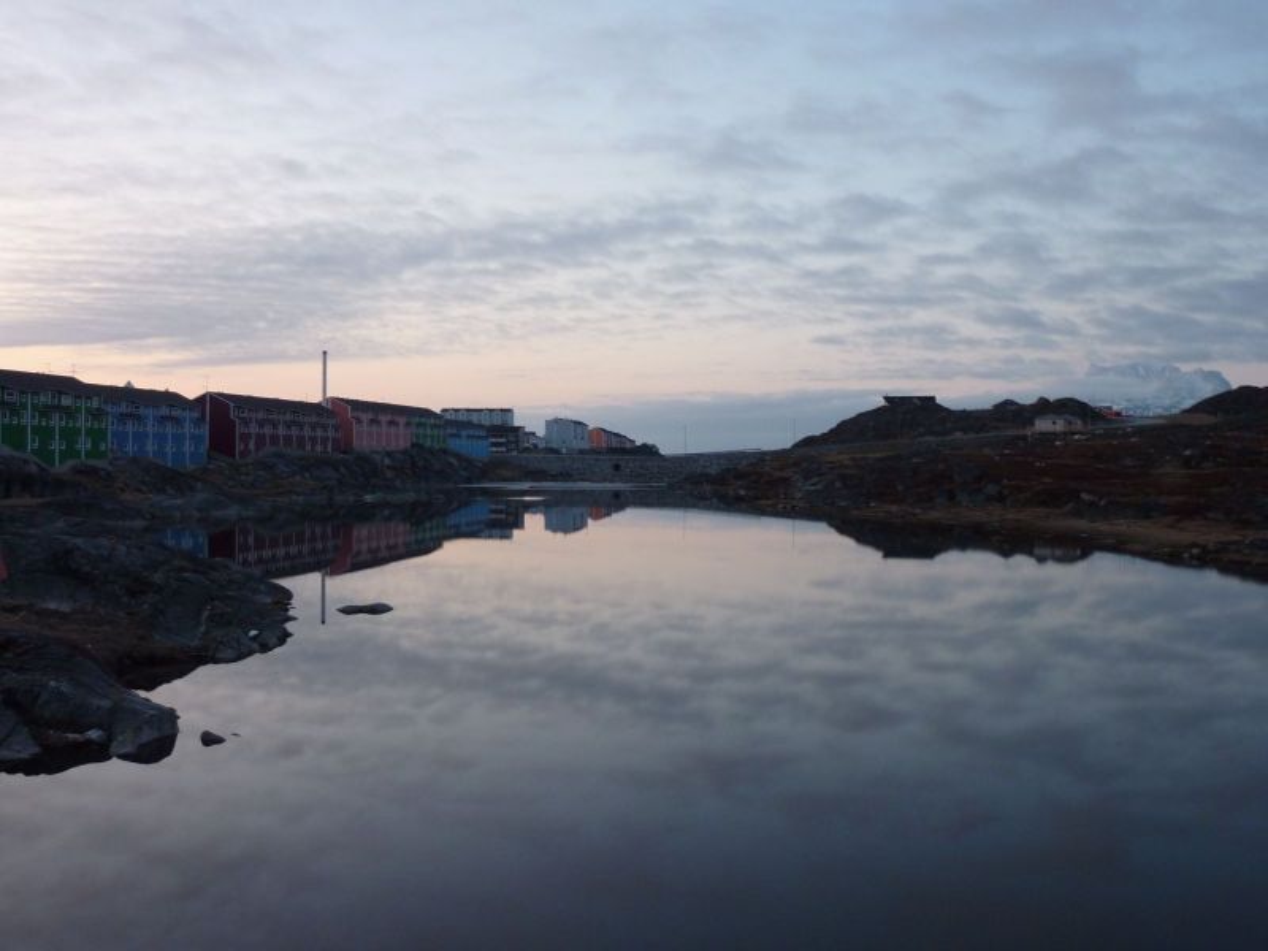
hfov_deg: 52.6
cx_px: 634
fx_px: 1282
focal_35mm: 35
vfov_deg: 40.7
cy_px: 476
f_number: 3.5
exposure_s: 1/30
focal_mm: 5.7
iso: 100
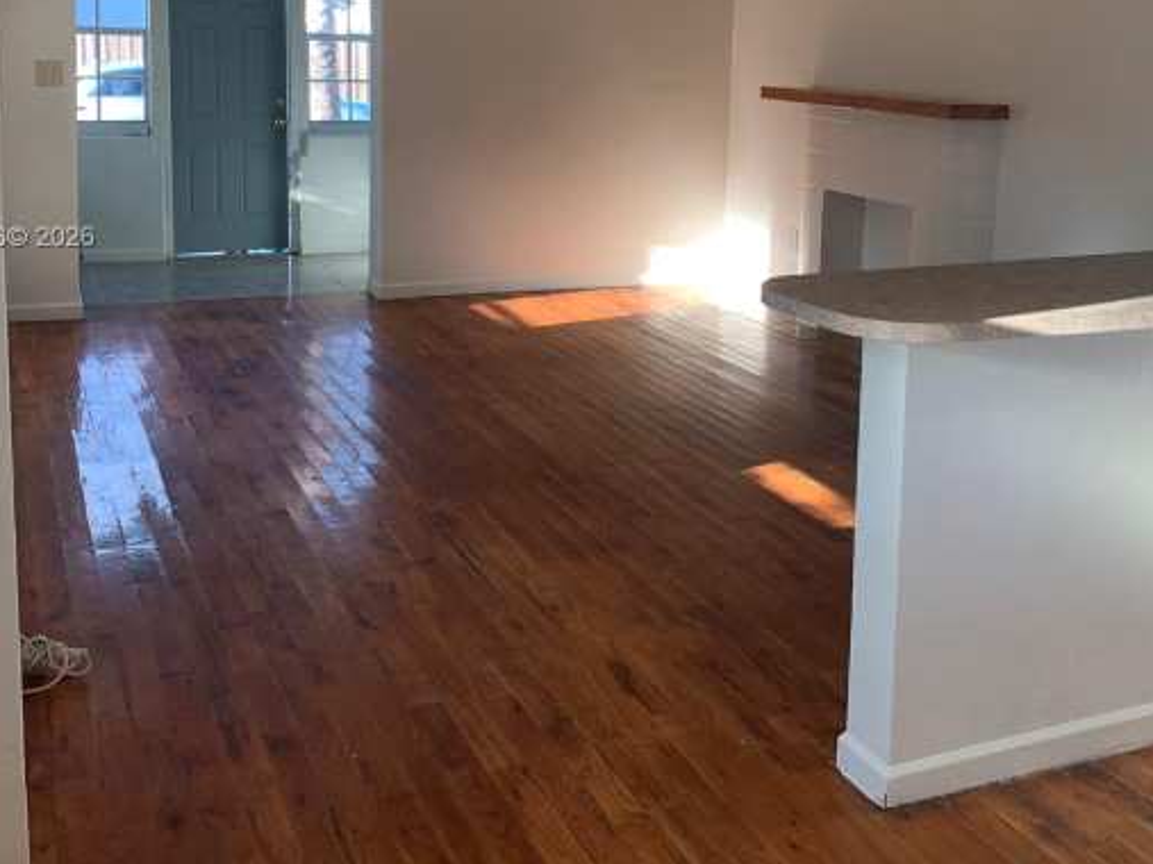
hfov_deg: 45.7
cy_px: 239
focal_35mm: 41
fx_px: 1365
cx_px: 650
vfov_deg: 34.5
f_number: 1.8
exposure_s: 1/120
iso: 50
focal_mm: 4.25
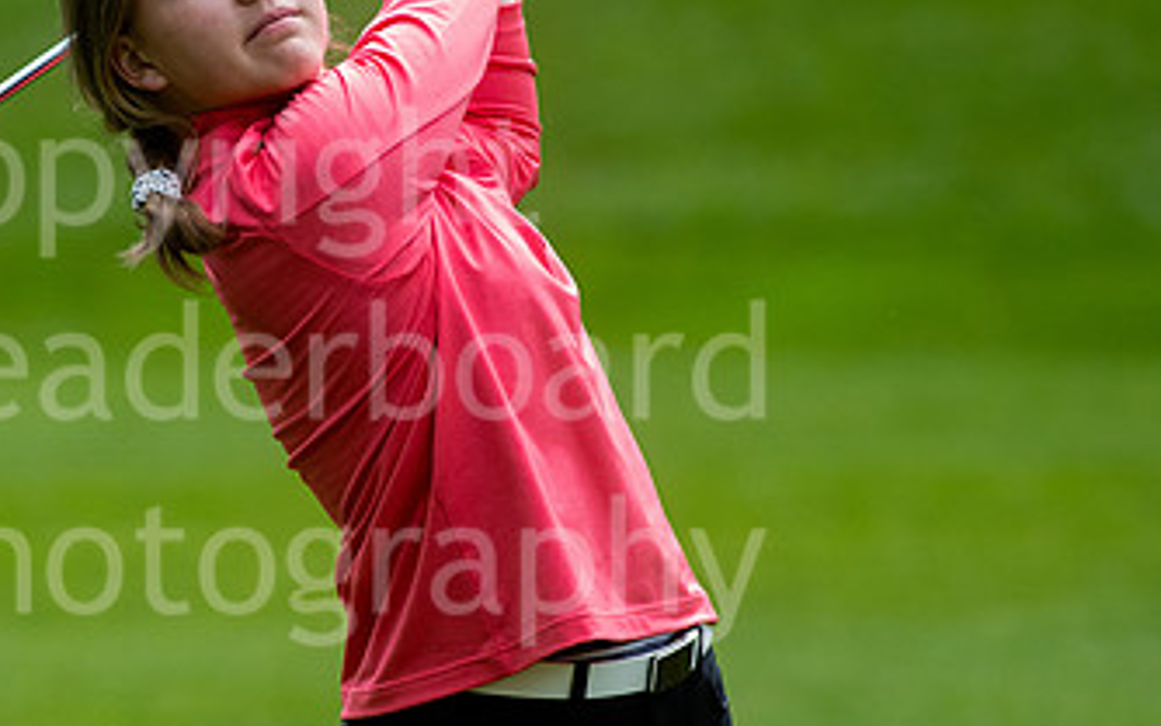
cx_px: 323
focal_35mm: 797
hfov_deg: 2.6
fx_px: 25226
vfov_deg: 1.6
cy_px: 394
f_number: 4
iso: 800
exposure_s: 1/2500
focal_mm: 300
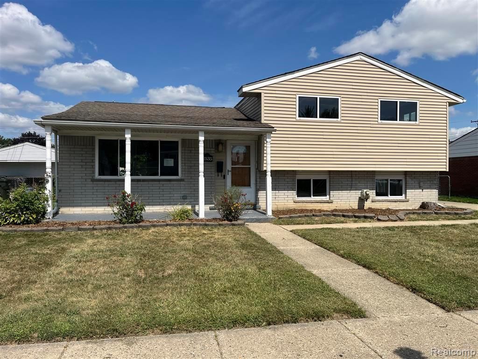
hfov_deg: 67.3
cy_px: 180
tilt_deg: +1.0
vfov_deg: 53.1
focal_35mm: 26
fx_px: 359
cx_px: 239
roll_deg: +0.7
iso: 50
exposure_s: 1/5319
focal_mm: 5.1
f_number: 1.6
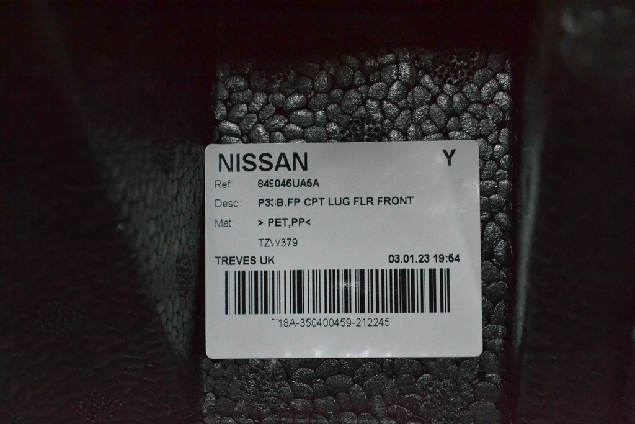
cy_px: 212
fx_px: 1455
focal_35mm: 82
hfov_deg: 24.6
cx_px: 318
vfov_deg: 16.6
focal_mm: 55
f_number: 5.6
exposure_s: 1/800
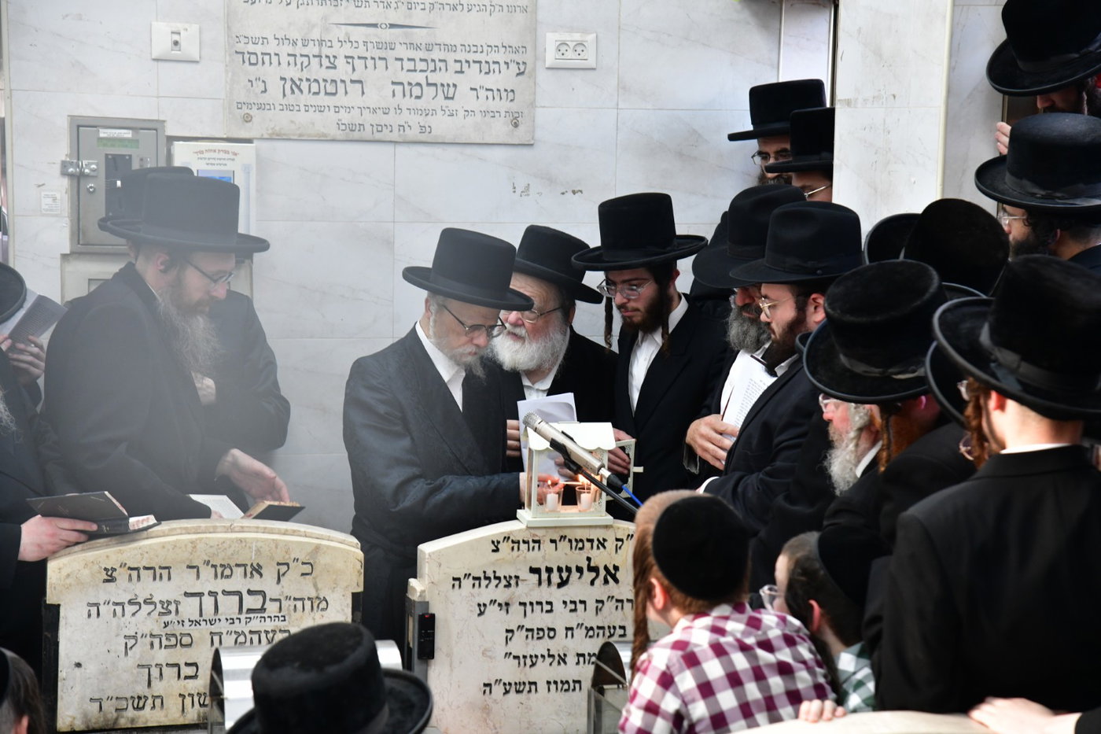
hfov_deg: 23.6
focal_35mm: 86
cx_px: 550
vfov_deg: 15.9
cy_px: 367
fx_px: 2630
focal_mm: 86
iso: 1600
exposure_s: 1/100
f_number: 6.3
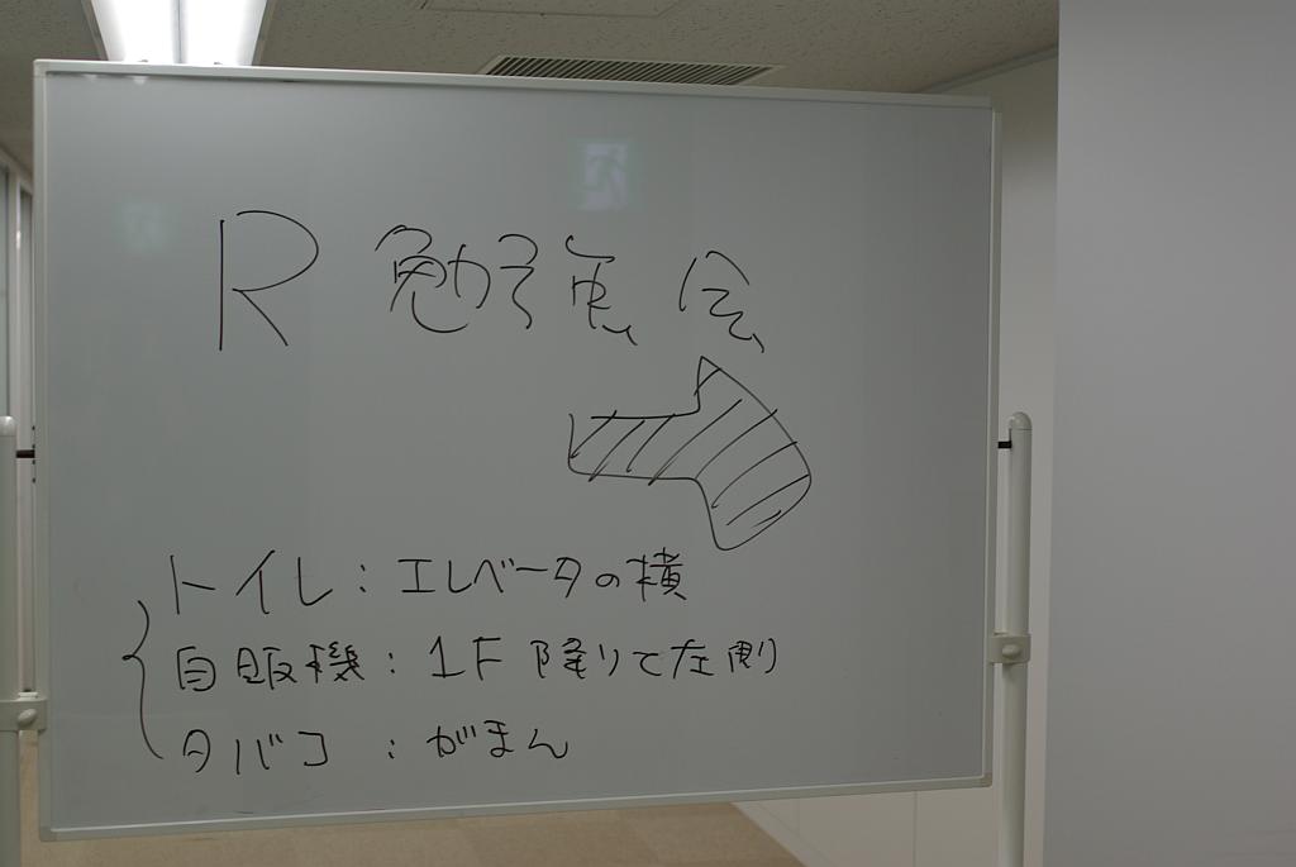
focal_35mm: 52
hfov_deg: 37.8
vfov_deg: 25.8
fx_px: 1892
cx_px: 648
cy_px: 434
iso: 100
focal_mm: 35
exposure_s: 1/100
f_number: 2.8
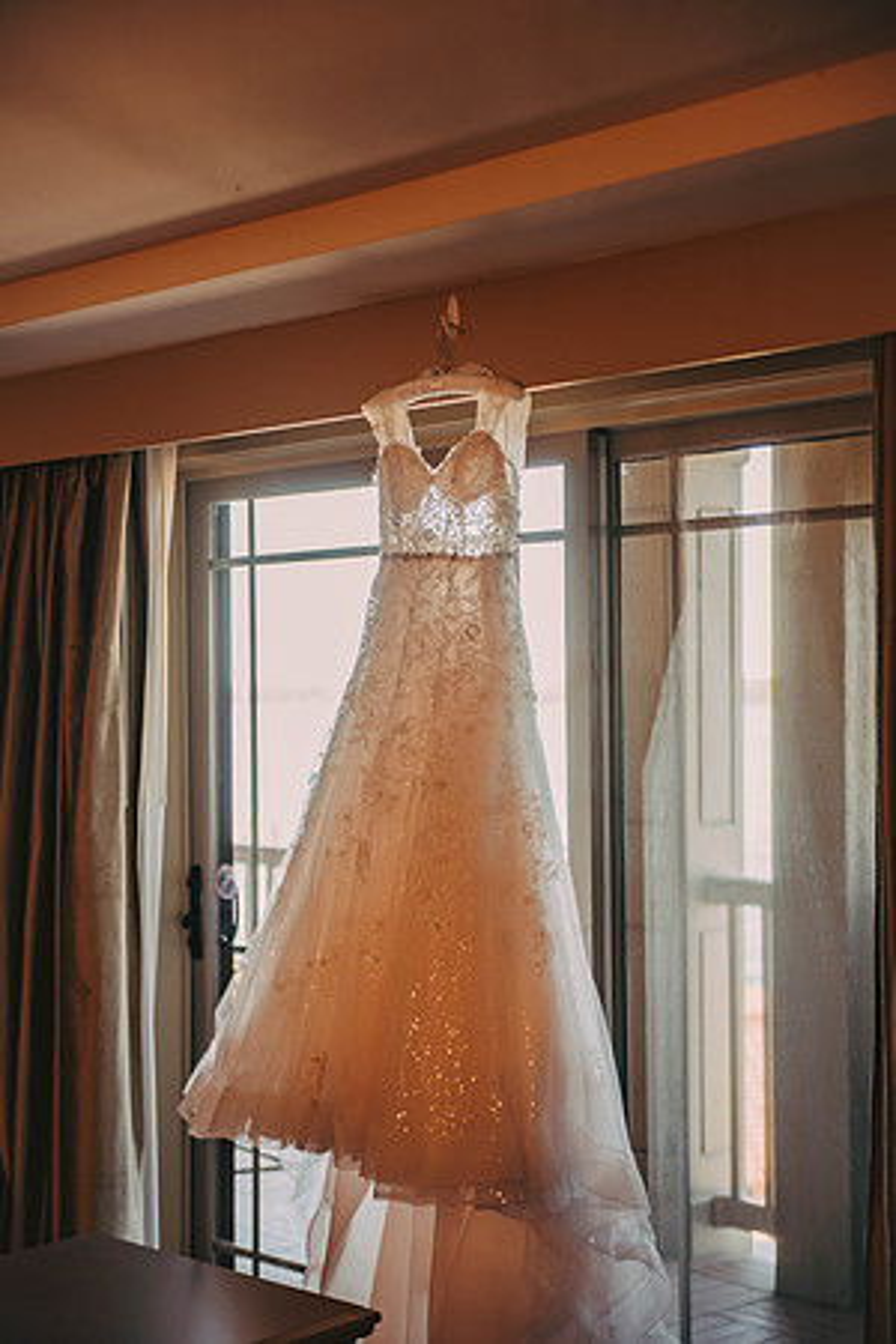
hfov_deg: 24.6
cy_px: 672
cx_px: 448
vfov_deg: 36.2
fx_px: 2053
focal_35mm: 55
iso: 200
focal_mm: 55
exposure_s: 1/125
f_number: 2.8
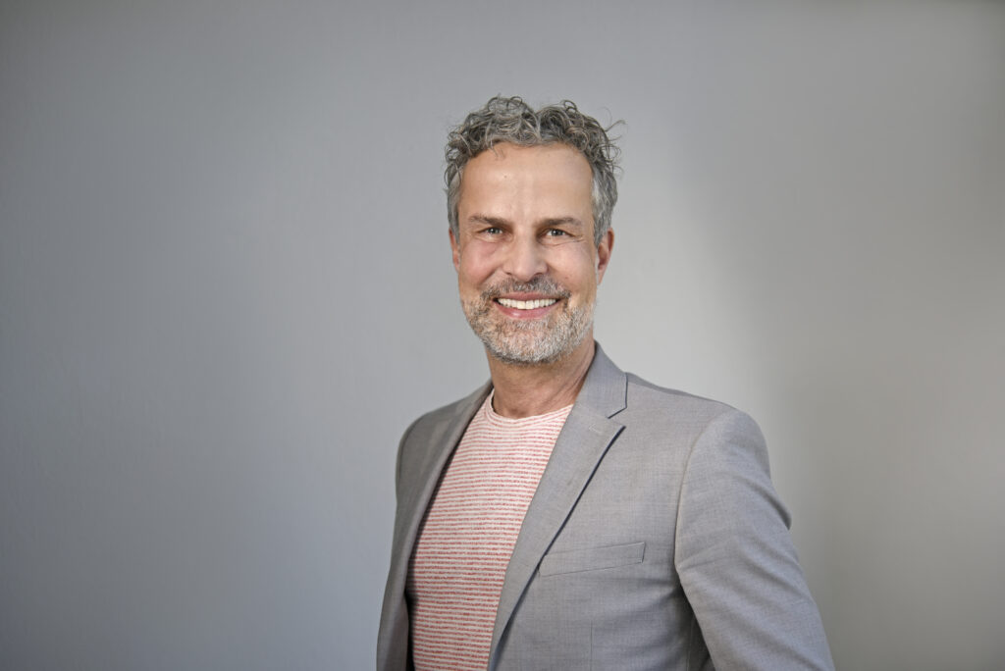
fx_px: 1676
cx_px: 502
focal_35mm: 60
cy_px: 336
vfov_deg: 22.7
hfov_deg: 33.4
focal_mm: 60
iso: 100
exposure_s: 1/100
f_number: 2.8
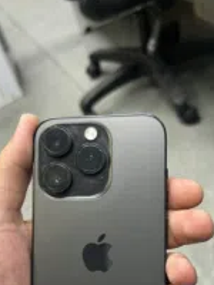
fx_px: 429
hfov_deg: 28.0
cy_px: 237
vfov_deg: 35.4
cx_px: 104
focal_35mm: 52
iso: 80
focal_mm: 5.7
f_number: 1.5
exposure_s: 1/50
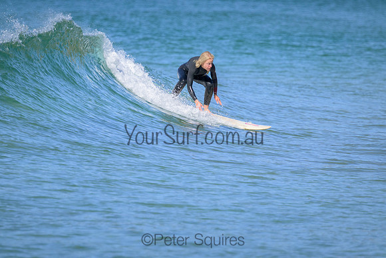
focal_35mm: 800
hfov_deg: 2.6
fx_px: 8579
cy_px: 129
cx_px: 193
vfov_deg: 1.7
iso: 1400
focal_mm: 800
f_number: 11
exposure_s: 1/2000
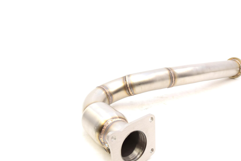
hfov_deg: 49.7
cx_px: 142
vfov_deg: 34.5
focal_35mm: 39
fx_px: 259
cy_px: 95
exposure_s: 1/125
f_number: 5.6
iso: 400
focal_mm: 21
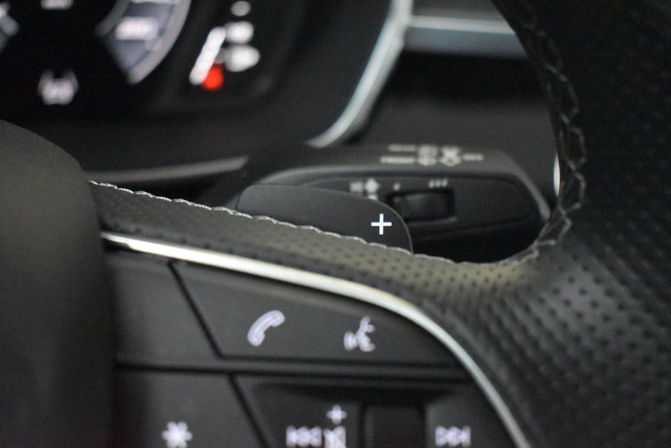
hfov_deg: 35.0
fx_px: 1063
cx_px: 336
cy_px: 224
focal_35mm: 57
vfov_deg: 23.8
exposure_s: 1/125
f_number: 4.8
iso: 12800
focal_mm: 38
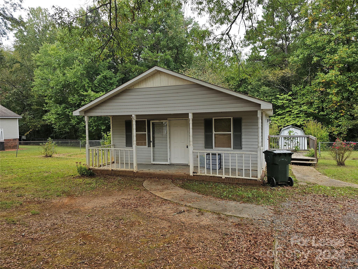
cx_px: 179
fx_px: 238
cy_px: 134
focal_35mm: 23
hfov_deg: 73.9
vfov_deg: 58.9
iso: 16
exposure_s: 1/120
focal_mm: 6.3
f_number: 1.7
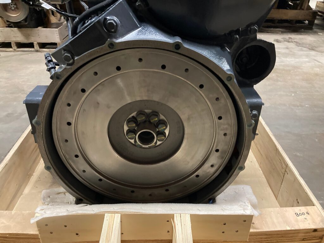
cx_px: 162
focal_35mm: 28
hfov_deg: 63.4
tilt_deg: -31.7
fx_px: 262
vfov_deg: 49.7
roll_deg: -1.3
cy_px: 122
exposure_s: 1/30
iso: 500
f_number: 1.8
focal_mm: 3.99
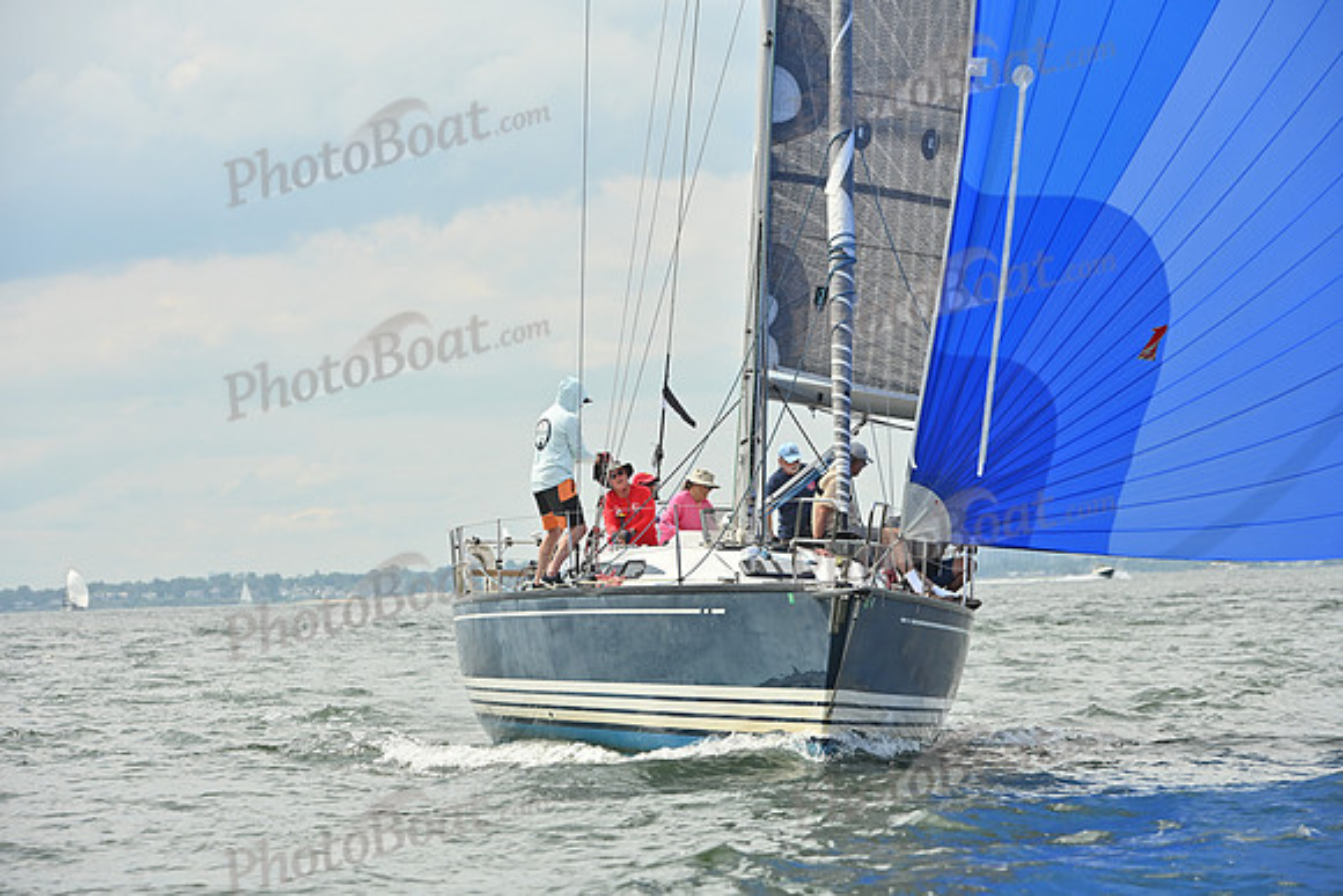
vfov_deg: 9.2
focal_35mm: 150
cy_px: 448
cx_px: 672
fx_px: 5597
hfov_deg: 13.7
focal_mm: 150
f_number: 9
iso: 320
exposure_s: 1/1600
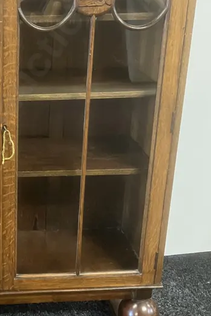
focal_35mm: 57
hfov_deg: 22.7
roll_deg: +1.4
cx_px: -10
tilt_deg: -17.1
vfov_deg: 34.9
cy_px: 129
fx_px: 501
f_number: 1.8
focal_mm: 3.99
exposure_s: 1/25
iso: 320
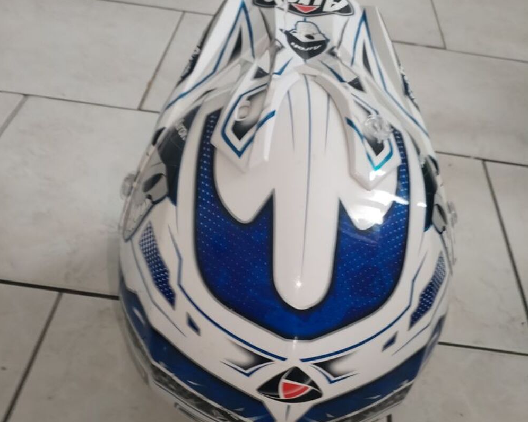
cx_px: 263
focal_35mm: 34
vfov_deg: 43.1
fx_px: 531
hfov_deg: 52.8
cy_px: 258
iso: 452
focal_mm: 4.75
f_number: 1.8
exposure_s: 1/33.3
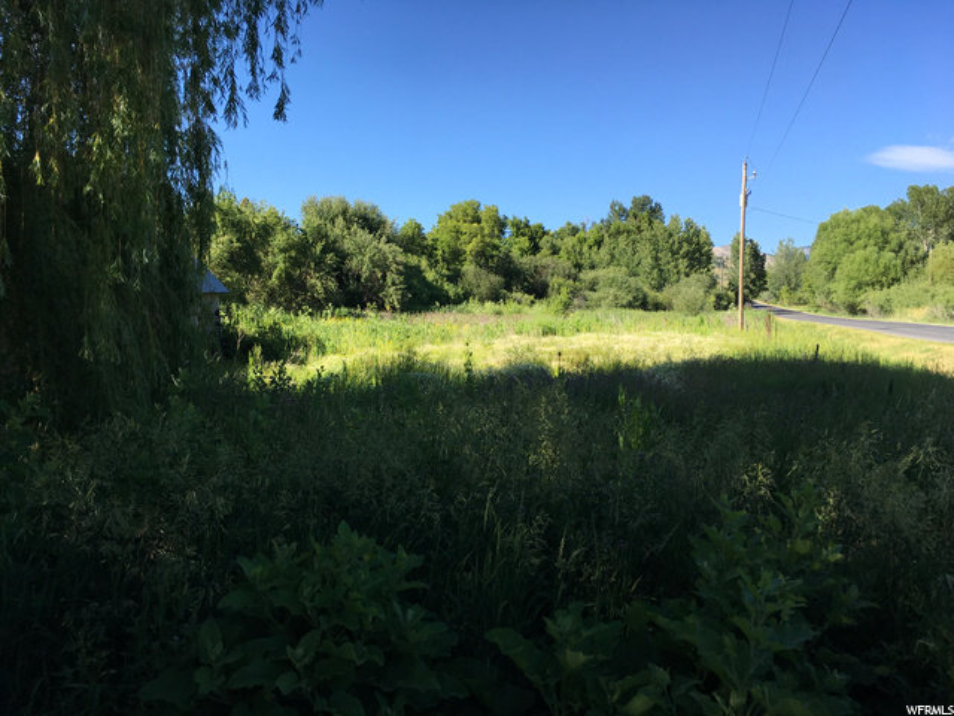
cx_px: 477
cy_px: 358
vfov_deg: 48.2
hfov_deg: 61.7
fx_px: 799
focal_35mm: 29
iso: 25
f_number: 2.2
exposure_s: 1/827
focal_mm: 4.15
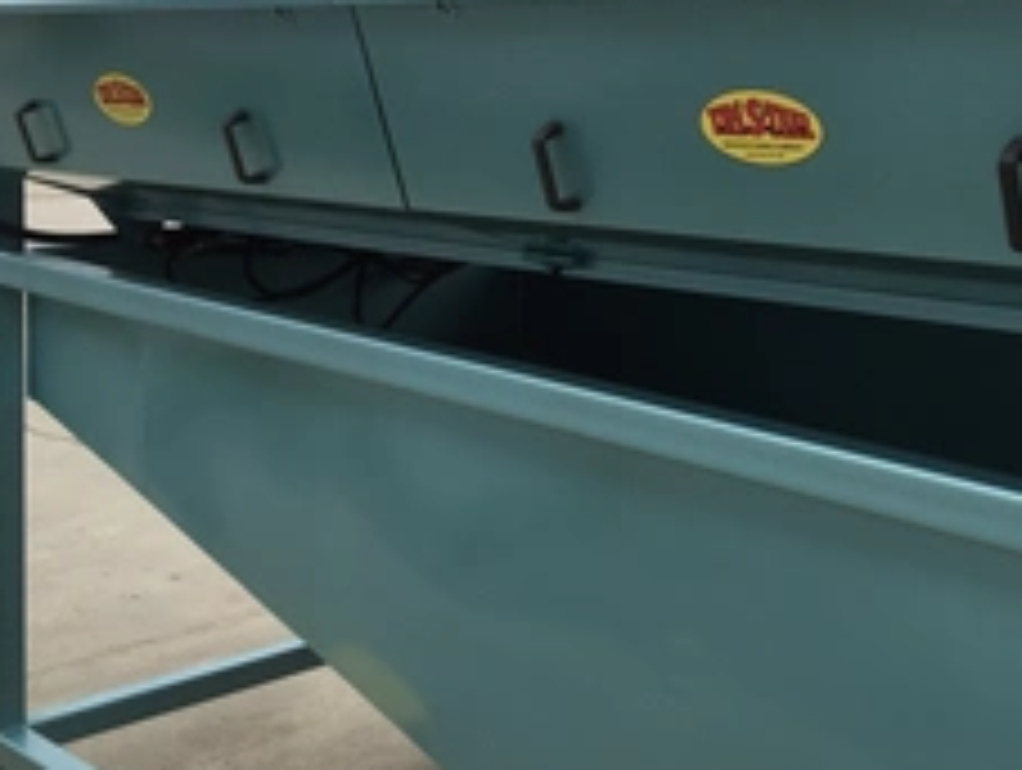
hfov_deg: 35.9
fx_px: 1508
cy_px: 216
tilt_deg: -5.0
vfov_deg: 28.3
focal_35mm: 51
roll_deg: -2.5
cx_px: 855
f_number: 2.2
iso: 32
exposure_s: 1/989
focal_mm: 4.15
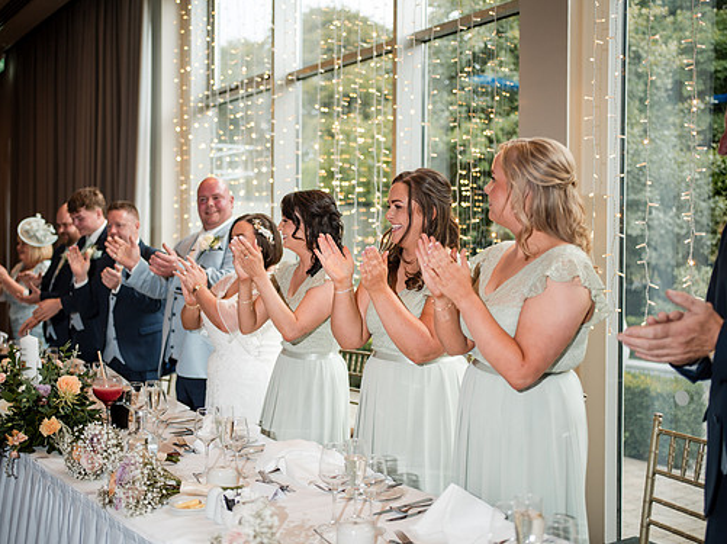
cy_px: 268
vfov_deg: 36.8
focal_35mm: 39
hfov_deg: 47.9
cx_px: 338
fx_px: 818
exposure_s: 1/200
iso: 200
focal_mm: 35
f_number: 1.8
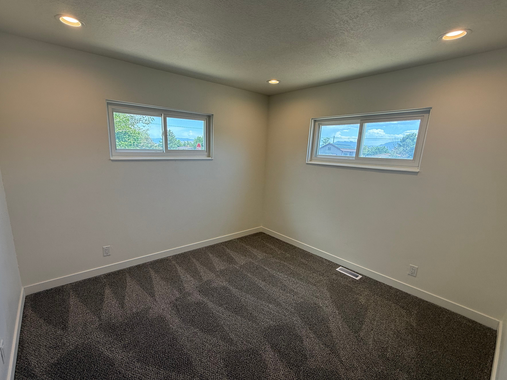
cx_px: 239
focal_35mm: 16
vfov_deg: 78.1
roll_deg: -1.8
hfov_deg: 94.4
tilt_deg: -12.7
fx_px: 234
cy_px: 199
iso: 64
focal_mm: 2.22
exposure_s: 1/136
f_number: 2.2
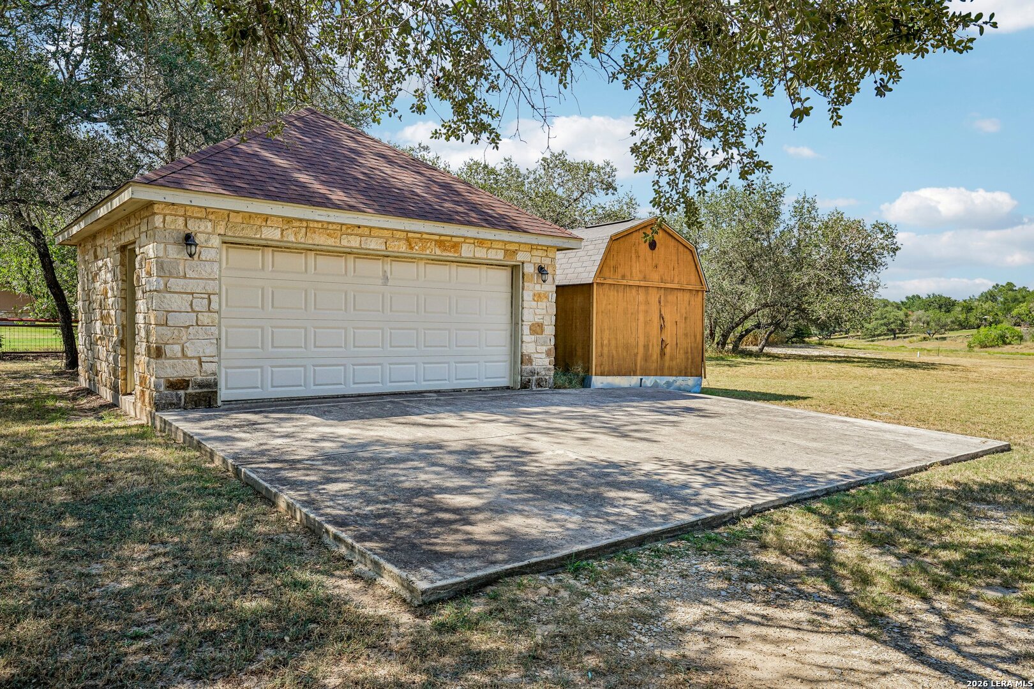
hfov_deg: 73.7
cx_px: 517
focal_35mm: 24
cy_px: 344
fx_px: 689
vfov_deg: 53.1
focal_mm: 24
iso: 200
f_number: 8
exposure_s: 1/320
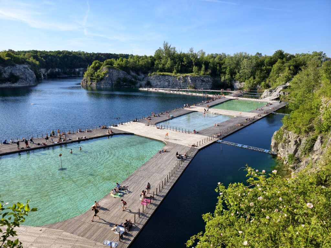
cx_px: 166
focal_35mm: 24
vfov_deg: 56.8
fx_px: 229
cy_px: 124
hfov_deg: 71.6
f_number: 1.57
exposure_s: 1/2646
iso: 72
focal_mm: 7
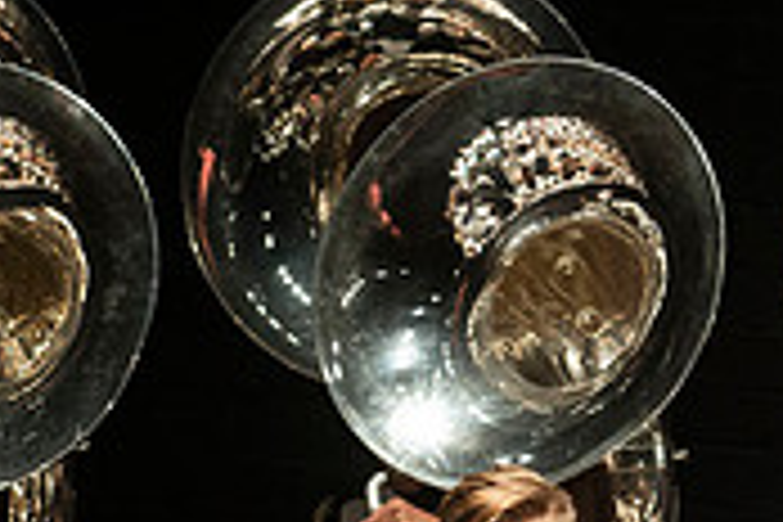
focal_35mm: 1000
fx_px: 21748
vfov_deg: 1.4
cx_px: 1287
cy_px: 639
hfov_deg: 2.1
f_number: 2.8
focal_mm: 300
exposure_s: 1/500
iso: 3200
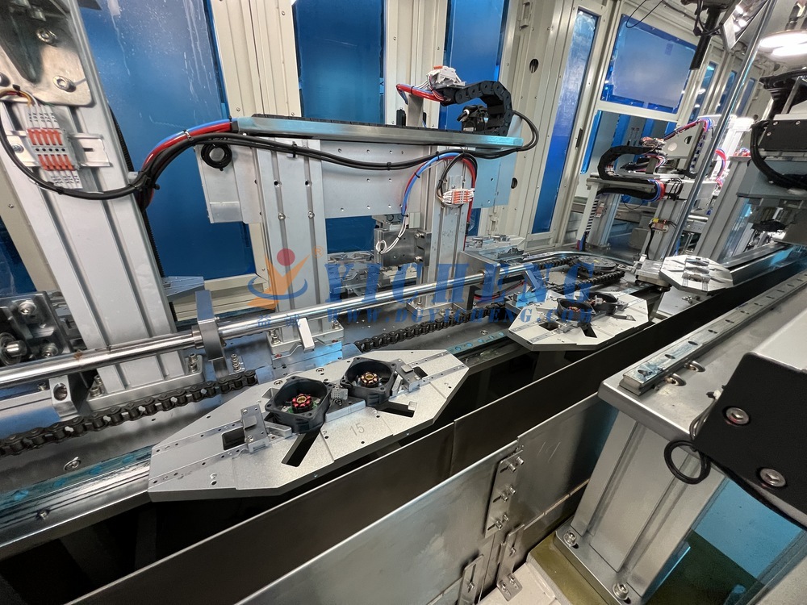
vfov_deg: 89.9
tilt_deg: -24.8
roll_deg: -1.5
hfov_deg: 106.2
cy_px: 302
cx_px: 404
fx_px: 303
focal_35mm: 13
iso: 250
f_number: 1.8
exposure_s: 1/96
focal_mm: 1.57
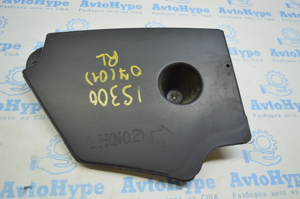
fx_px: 262
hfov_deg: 59.5
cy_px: 100
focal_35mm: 32
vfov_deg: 41.6
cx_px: 150
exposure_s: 1/60
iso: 400
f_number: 3.8
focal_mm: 21
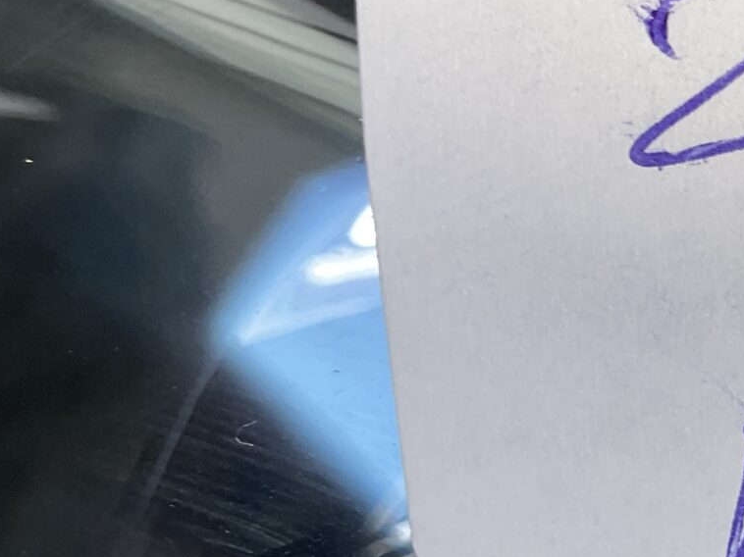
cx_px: 1062
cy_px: 153
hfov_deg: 18.2
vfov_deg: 15.0
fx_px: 2106
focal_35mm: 98
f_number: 1.8
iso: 16
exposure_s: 1/100
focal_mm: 3
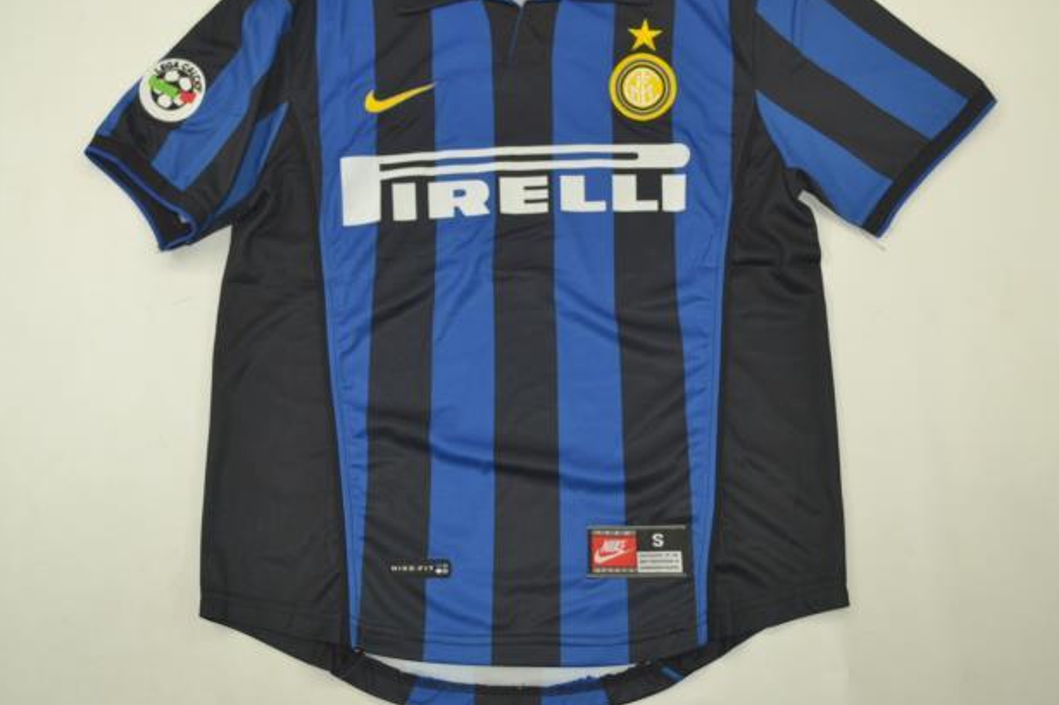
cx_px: 517
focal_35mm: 43
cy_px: 287
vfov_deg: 31.1
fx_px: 1265
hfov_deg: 45.4
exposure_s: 1/160
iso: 200
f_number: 4
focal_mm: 22
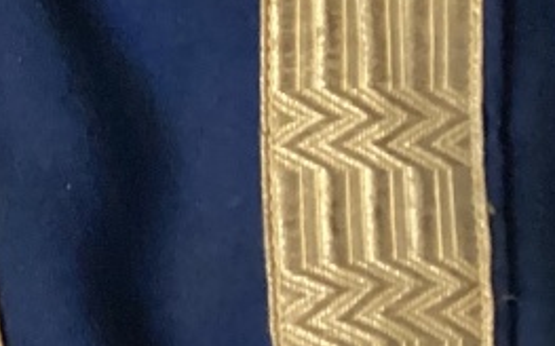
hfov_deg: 12.9
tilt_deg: -86.8
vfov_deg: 8.6
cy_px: -55
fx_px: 2267
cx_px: -363
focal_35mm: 150
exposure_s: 1/20
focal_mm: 3.3
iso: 800
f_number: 2.4
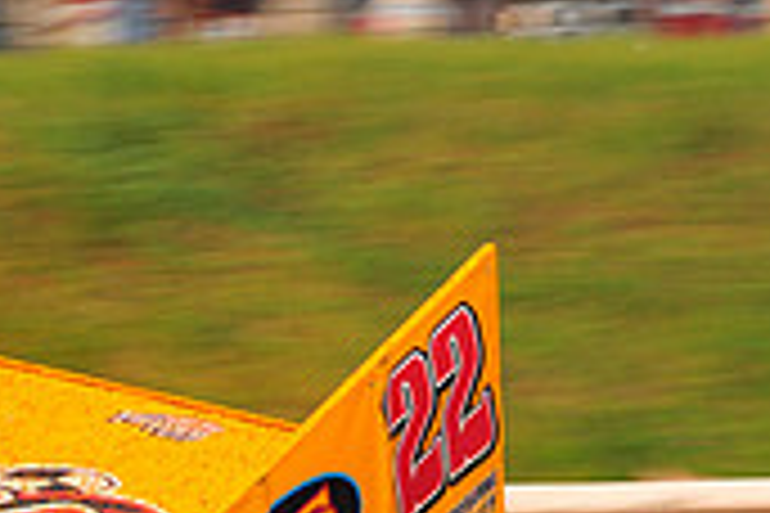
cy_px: 770
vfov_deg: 2.8
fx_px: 10523
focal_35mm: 492
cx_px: 23
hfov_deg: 4.2
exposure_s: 1/320
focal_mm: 145
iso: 800
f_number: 7.1
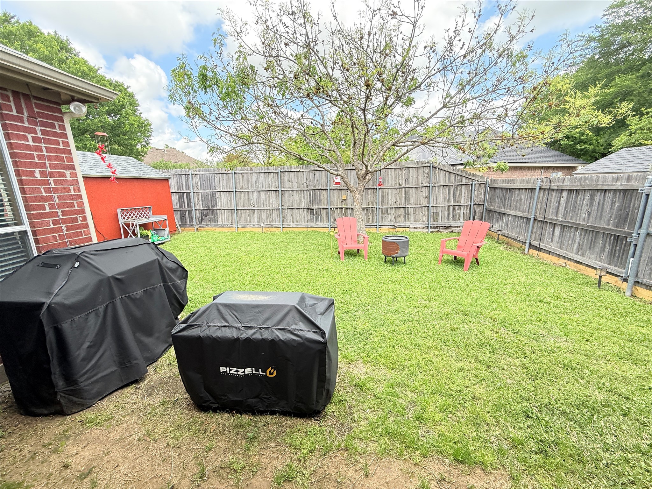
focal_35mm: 14
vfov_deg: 85.7
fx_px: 264
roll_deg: +1.4
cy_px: 244
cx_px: 326
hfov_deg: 102.1
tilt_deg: -13.3
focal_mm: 2.22
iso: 64
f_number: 2.2
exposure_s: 1/225
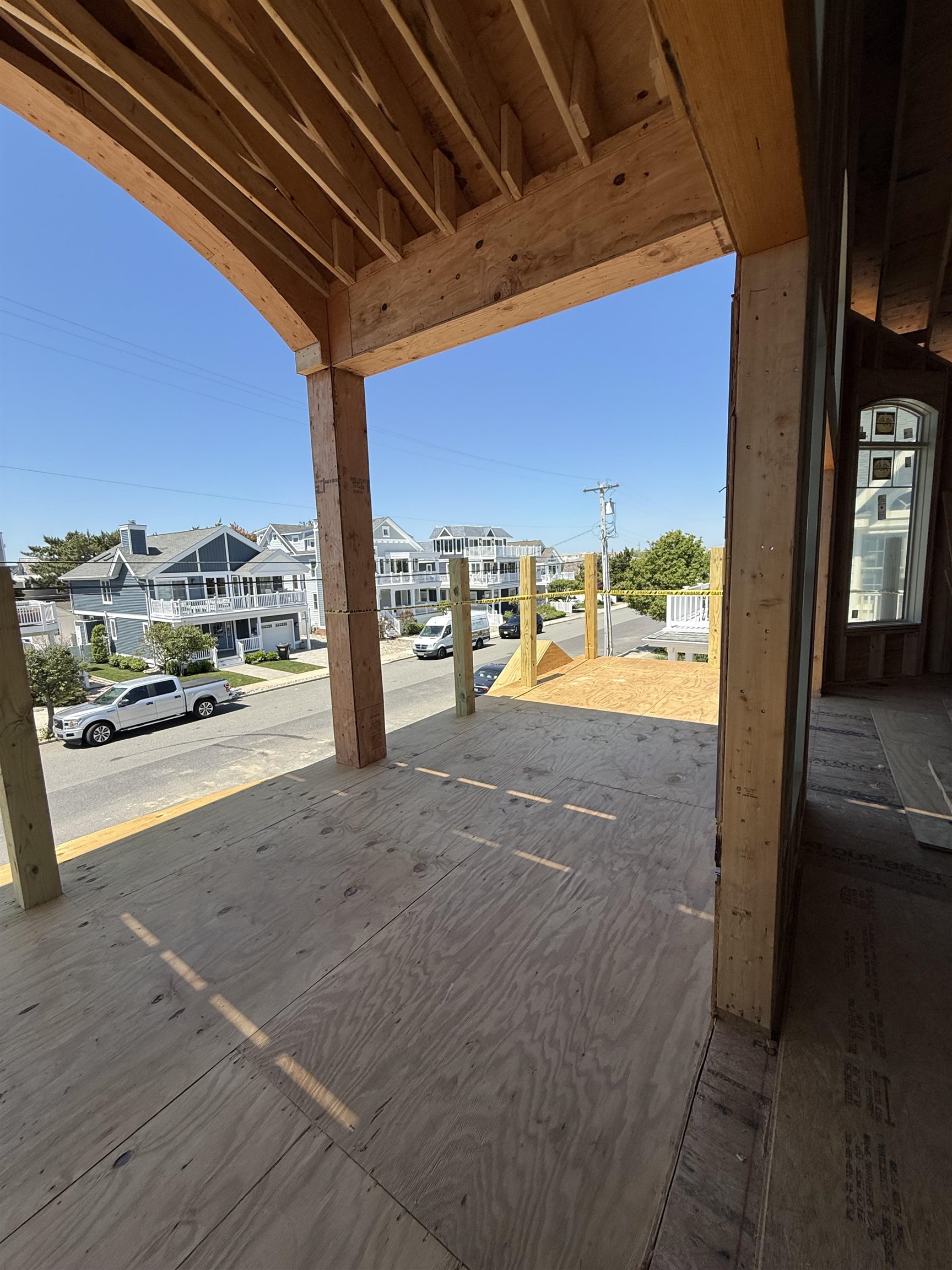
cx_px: 476
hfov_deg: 85.7
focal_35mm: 14
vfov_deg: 102.1
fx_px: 513
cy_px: 635
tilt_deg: -7.3
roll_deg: +1.8
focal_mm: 2.22
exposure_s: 1/1848
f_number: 2.2
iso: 50
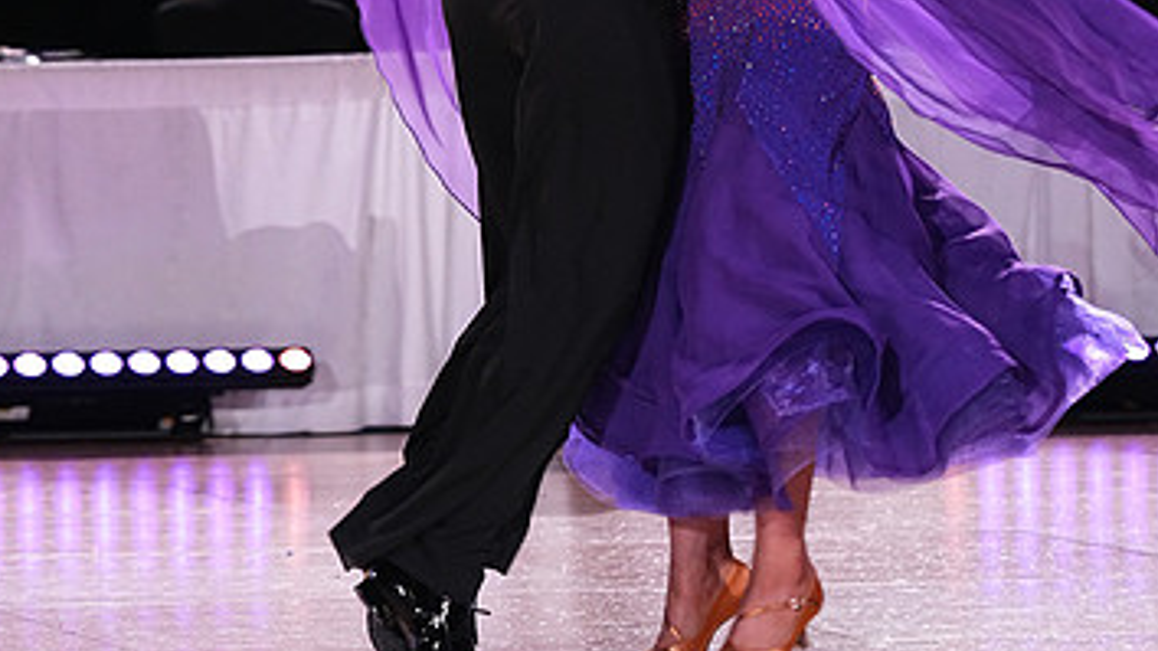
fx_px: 8381
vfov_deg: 4.4
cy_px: -157
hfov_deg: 7.9
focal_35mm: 273
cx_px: 561
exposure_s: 1/250
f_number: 5
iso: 4000
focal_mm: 159
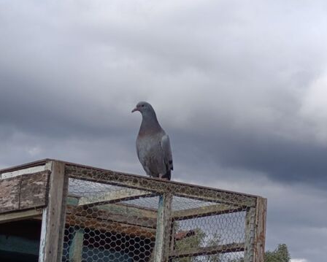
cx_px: 174
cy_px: 131
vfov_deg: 11.4
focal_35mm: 135
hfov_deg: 14.3
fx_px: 1307
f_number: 1.6
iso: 50
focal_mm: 6.14
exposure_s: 1/833
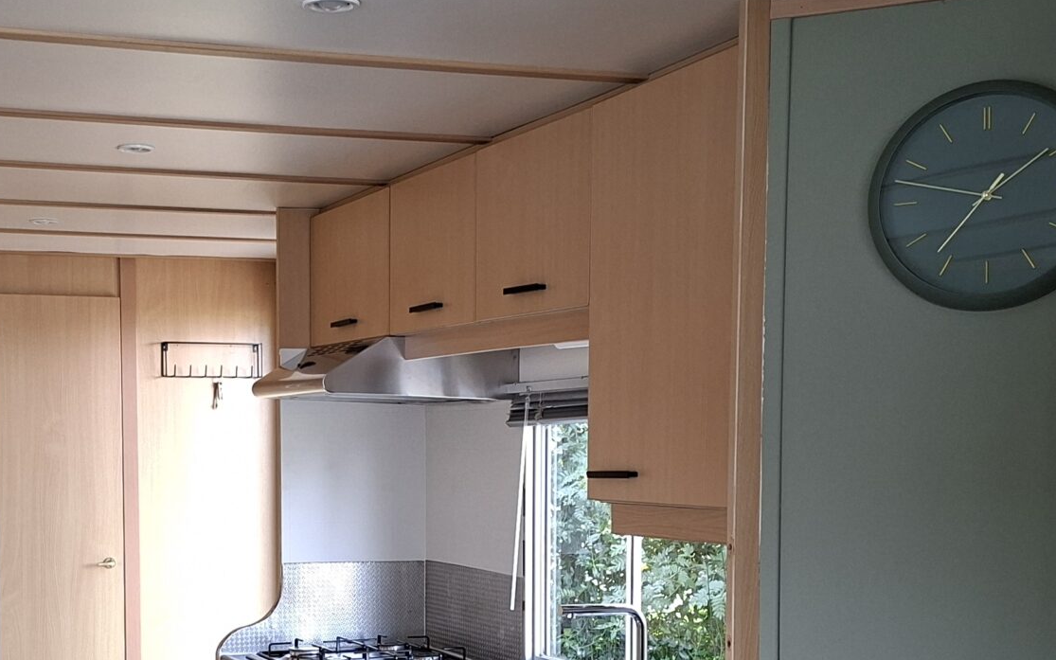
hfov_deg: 35.8
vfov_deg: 22.7
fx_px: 1612
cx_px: 322
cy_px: 555
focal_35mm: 56
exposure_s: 1/100
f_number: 1.8
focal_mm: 5.54
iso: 200
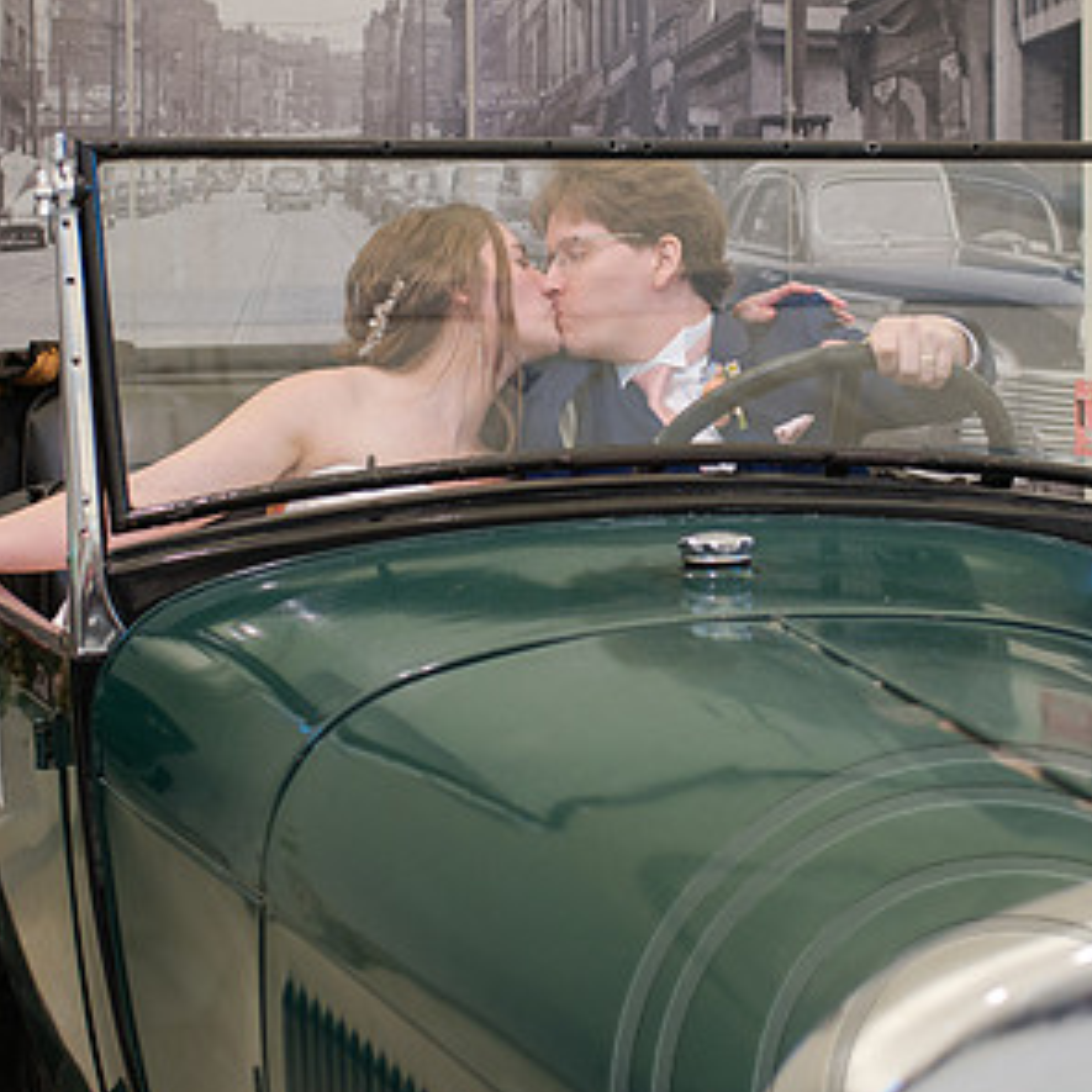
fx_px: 2427
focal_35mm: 68
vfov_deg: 25.2
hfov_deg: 25.4
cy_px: 352
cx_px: 570
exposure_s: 1/250
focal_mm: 35
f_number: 3.2
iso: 800
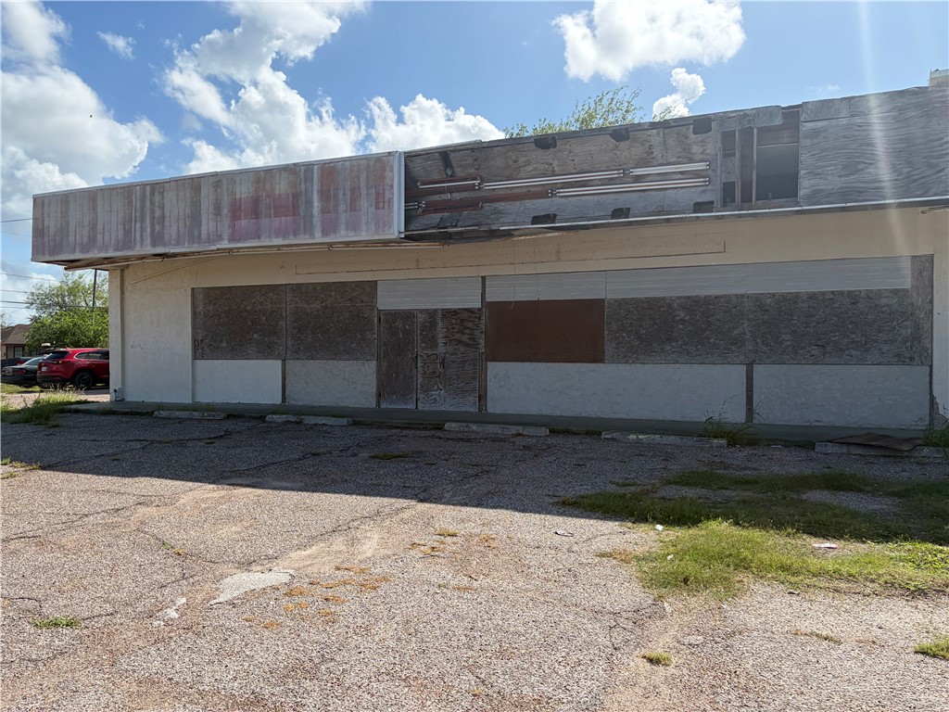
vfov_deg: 53.1
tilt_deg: -0.7
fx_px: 713
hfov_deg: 67.3
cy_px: 356
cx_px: 474
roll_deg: +0.8
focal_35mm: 26
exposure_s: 1/4608
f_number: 1.6
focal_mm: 5.96
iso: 64
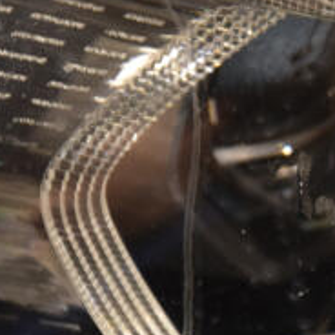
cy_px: 242
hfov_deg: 4.0
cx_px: 377
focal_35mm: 437
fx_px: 4789
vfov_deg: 4.0
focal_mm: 105
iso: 800
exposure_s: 1/125
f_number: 5.6
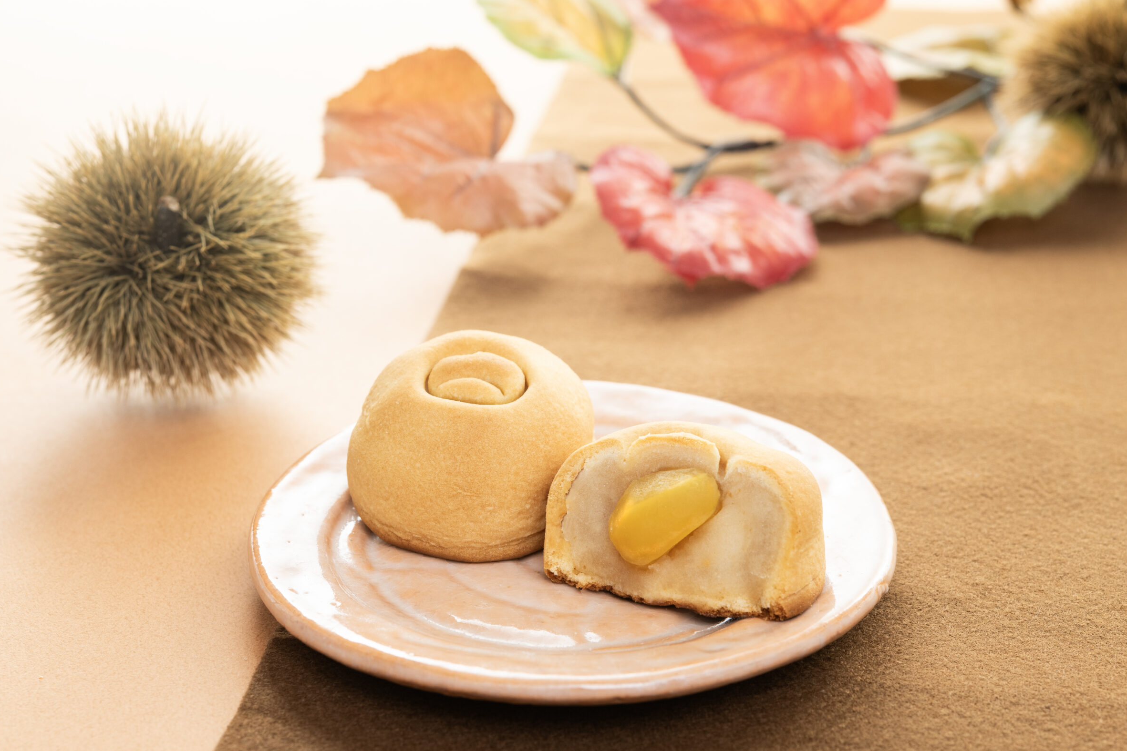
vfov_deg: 20.9
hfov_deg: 31.0
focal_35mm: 65
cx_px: 560
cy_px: 406
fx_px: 2035
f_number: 10
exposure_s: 1/160
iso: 200
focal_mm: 60
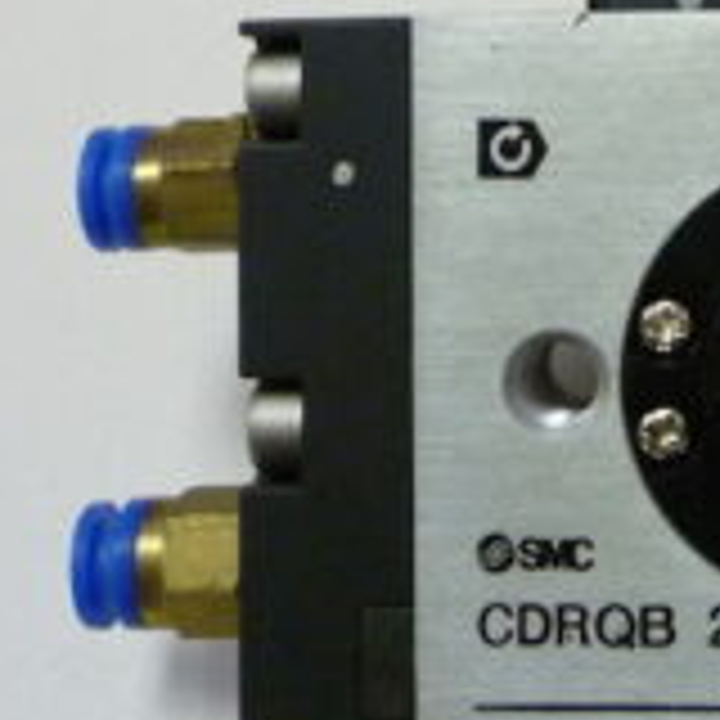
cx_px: 940
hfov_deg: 17.0
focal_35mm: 96
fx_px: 2259
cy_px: 36
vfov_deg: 17.8
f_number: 3.3
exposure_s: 1/30
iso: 400
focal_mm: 5.2
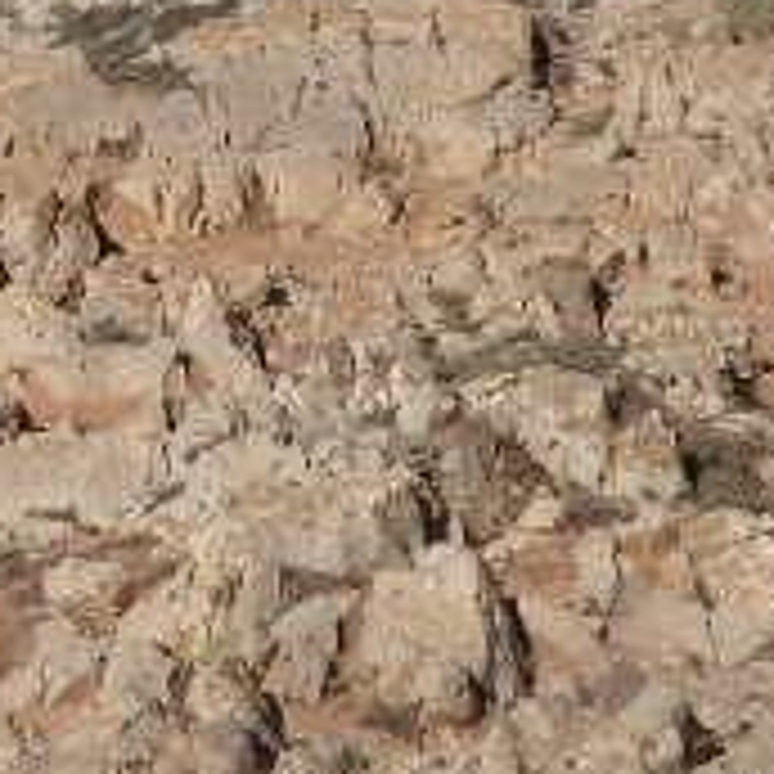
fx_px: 3997
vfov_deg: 10.7
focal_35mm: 158
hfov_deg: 10.4
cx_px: -598
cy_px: -310
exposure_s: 1/1600
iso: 100
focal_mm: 5.8
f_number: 4.5
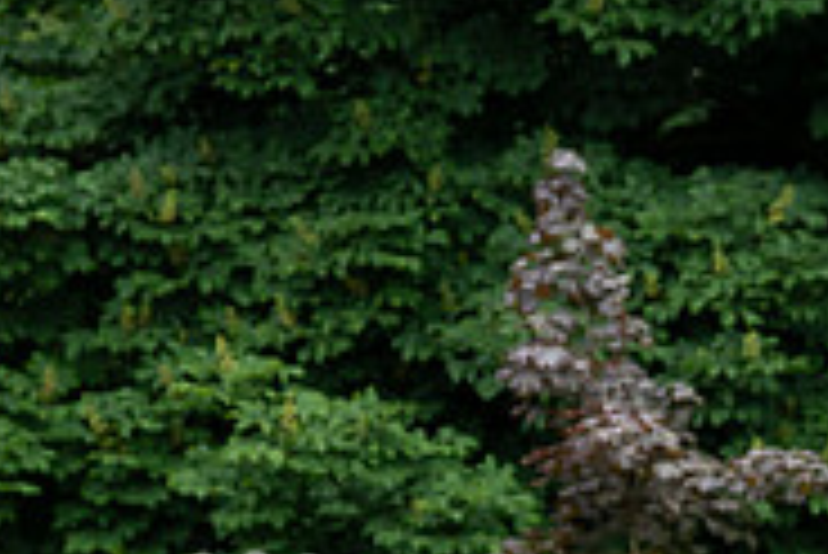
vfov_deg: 3.6
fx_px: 8655
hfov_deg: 5.4
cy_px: 1045
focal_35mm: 376
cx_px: 1108
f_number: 3.5
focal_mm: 70
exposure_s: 1/1000
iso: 500
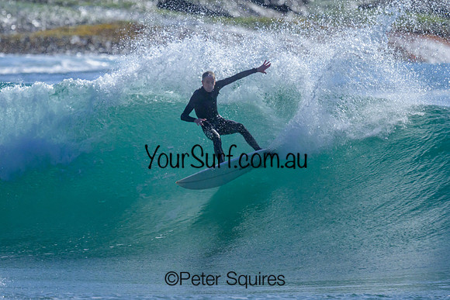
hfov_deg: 2.0
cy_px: 123
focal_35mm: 1024
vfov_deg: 1.3
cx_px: 232
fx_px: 12808
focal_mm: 800
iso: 1800
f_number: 6.3
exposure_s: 1/2000
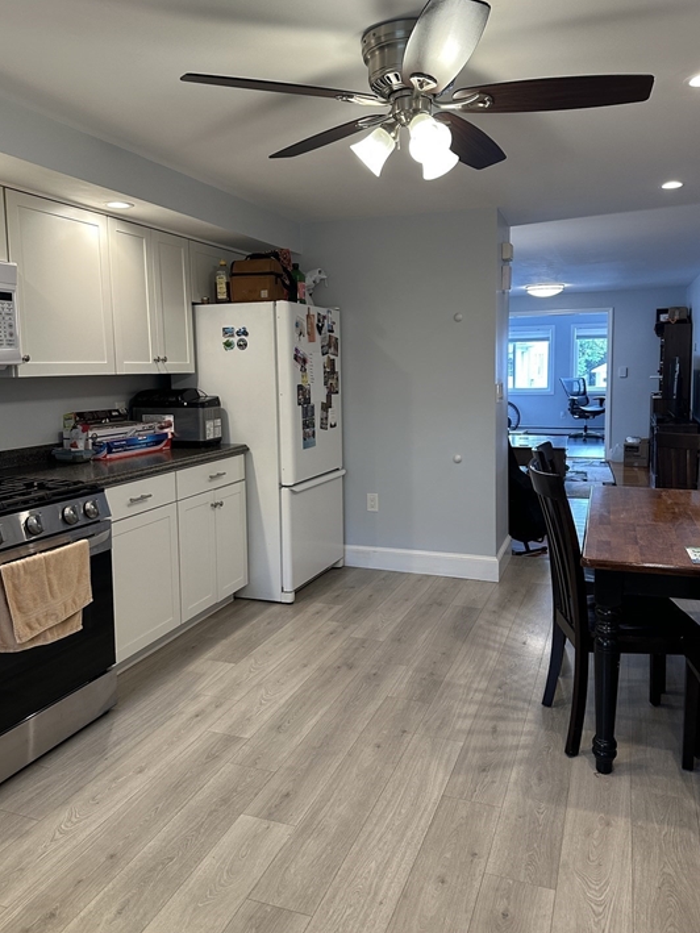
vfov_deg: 67.2
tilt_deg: -5.7
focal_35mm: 26
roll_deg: +1.4
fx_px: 701
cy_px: 437
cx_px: 363
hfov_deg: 53.1
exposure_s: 1/120
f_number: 1.78
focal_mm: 6.86
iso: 200
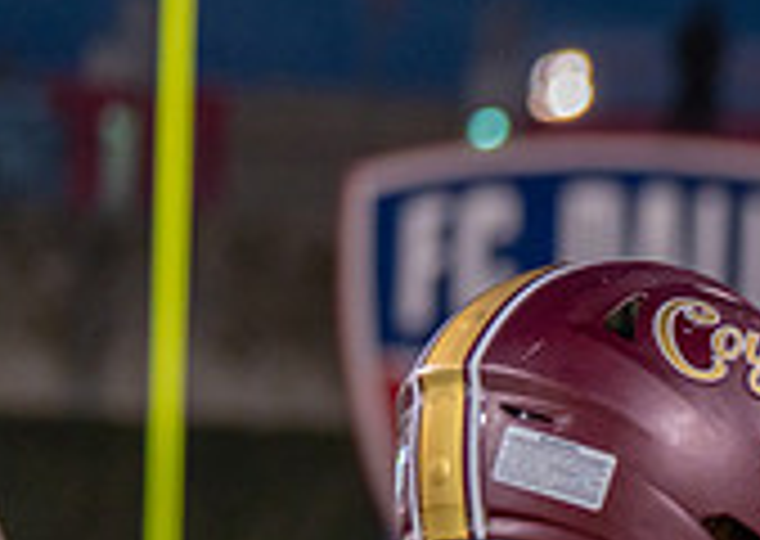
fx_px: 7260
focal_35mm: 337
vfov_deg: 4.2
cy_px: 652
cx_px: 1598
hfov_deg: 5.8
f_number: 2.8
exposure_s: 1/500
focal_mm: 77
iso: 640
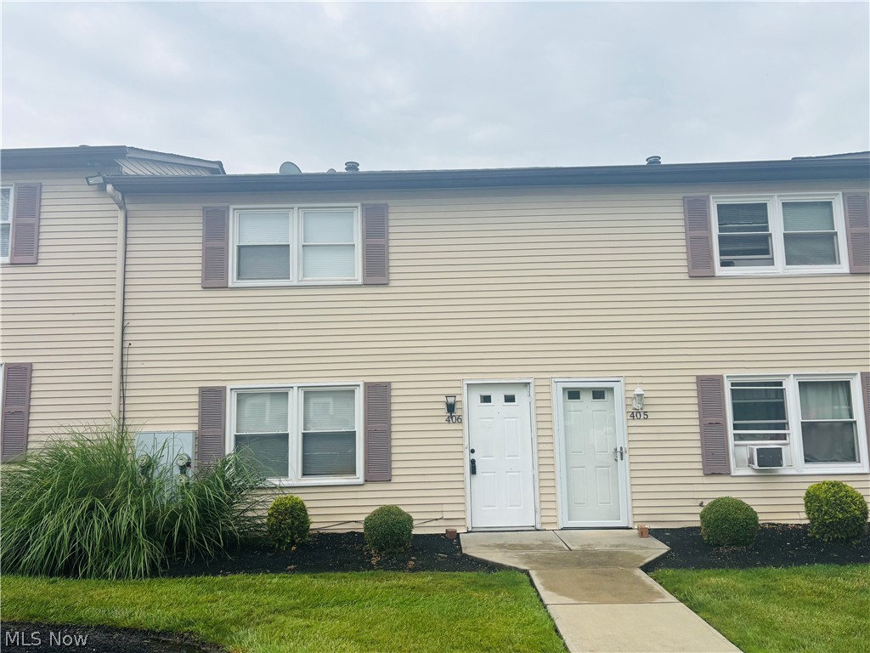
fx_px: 653
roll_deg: +1.6
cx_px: 435
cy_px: 326
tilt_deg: +7.4
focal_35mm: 26
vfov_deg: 53.1
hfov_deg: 67.3
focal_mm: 5.96
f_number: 1.6
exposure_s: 1/1399
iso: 50
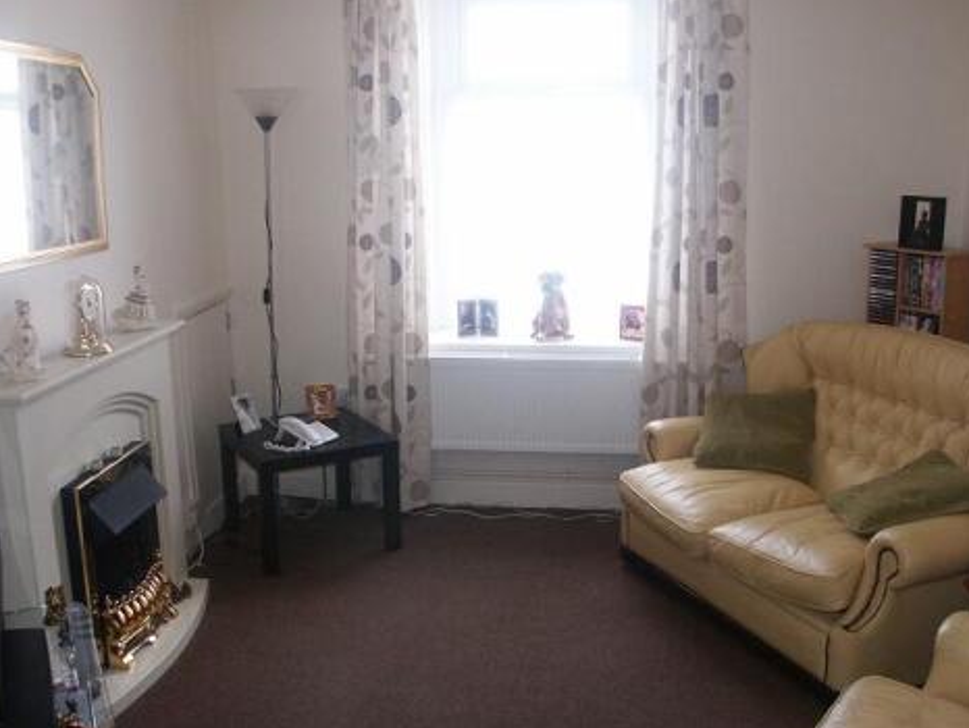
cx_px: 421
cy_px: 371
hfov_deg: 52.4
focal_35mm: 35
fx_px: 980
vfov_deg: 40.7
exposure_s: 1/60
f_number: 2.8
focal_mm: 7.43
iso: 200
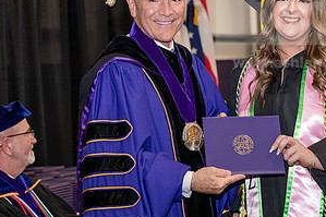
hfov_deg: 15.1
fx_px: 1231
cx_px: 183
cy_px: 86
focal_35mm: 136
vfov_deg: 10.1
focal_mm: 70
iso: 2500
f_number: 5
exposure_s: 1/200
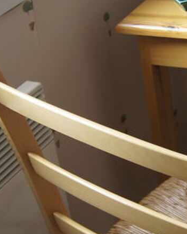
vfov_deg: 18.1
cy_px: 152
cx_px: 210
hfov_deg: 14.2
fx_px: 734
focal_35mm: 106
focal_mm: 22
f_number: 4
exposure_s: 1/40
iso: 125
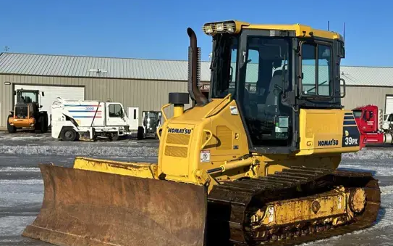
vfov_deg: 21.6
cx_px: 208
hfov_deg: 34.0
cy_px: 156
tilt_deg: -5.0
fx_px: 642
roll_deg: -2.1
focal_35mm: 60
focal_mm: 6.86
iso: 64
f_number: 1.78
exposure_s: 1/5556
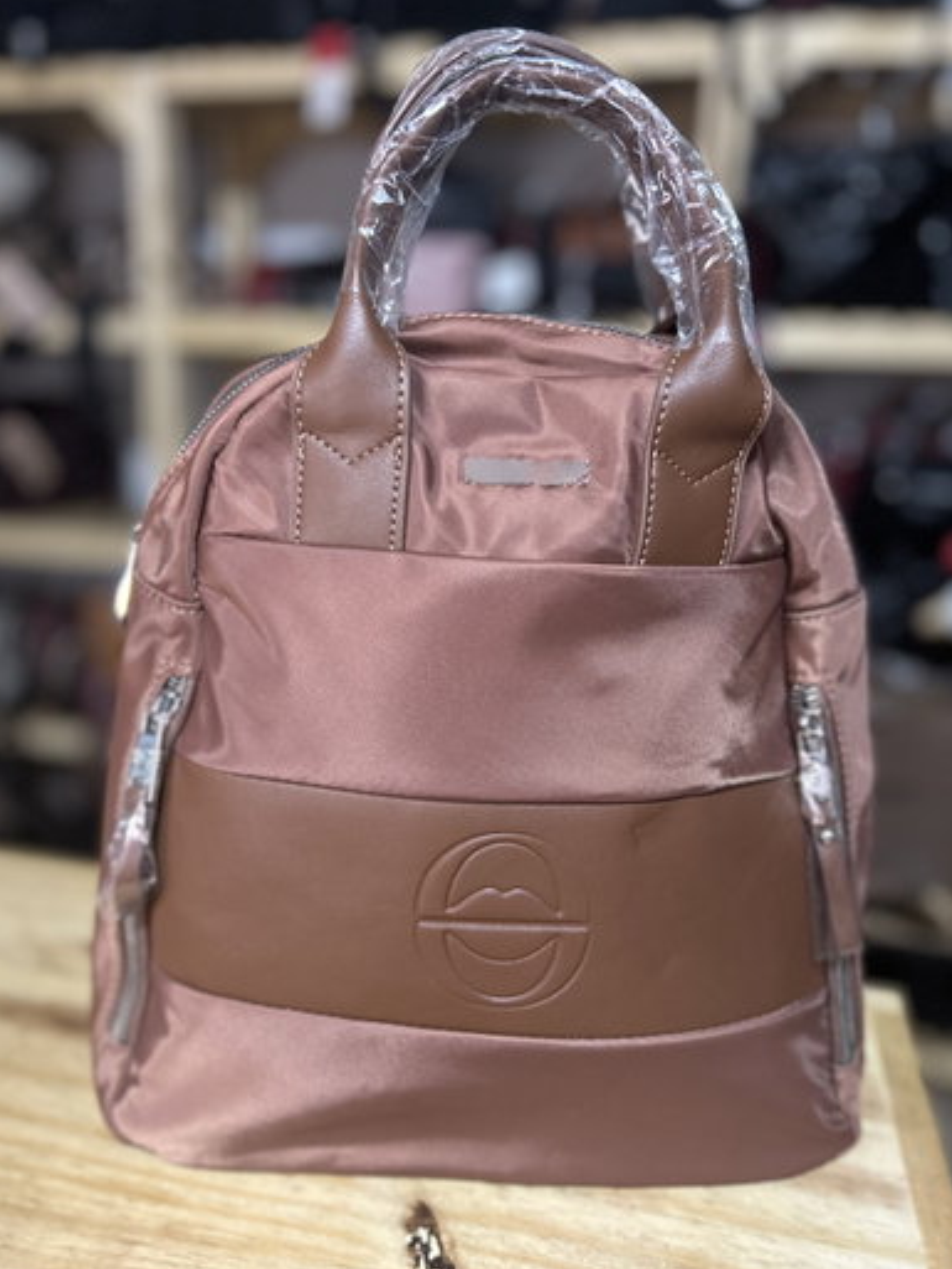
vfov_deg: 65.3
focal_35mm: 27
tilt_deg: -14.5
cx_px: 465
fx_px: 990
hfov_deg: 51.4
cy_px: 649
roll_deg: -1.4
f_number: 1.5
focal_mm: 5.7
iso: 400
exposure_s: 1/50
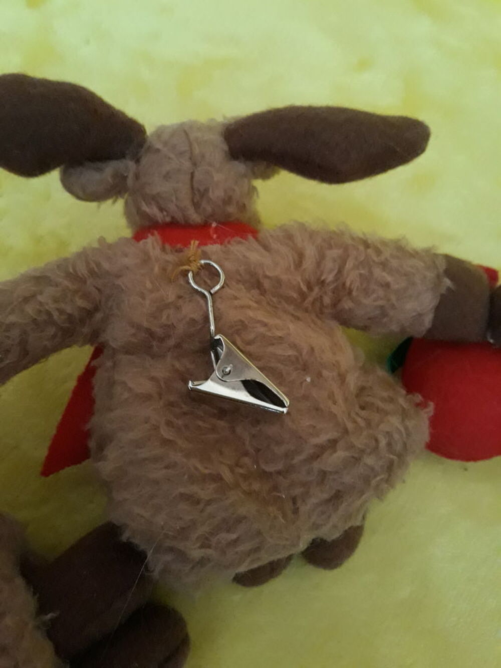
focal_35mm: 27
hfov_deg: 51.4
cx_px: 250
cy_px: 334
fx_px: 521
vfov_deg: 65.3
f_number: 1.7
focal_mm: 3.71
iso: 800
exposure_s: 1/17
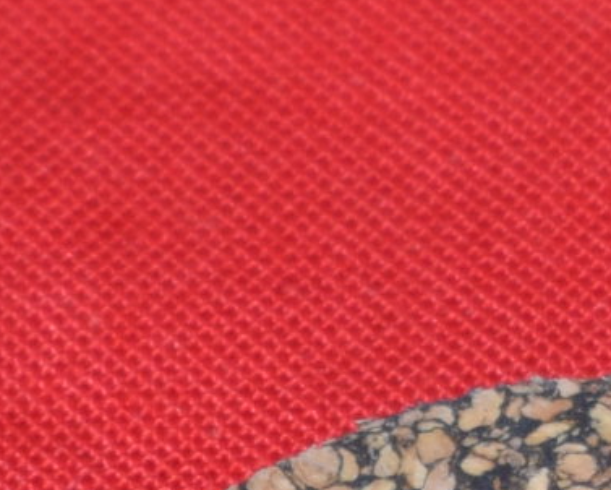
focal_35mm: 447
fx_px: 8087
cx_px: 630
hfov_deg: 4.3
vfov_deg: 3.4
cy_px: 982
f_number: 5
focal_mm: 40
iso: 320
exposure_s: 1/40
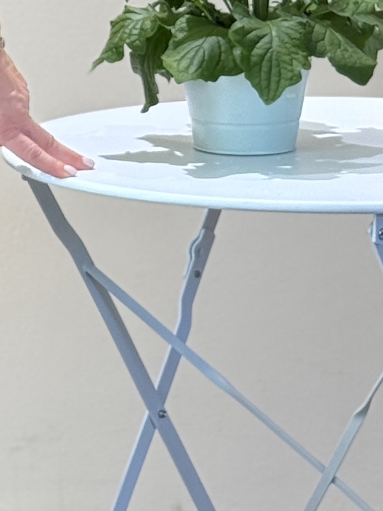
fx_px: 3099
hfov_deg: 6.9
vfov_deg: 9.3
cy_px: -79
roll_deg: +0.6
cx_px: -224
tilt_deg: -5.6
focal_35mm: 210
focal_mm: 6.76
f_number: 1.78
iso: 50
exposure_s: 1/113
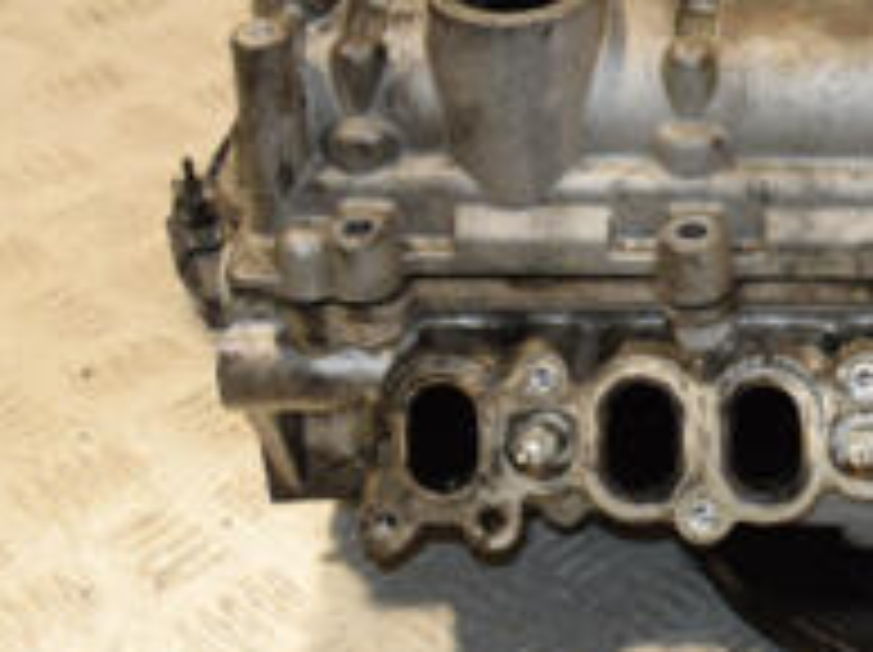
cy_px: 108
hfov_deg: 16.0
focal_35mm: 116
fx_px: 2922
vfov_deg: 12.7
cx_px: 1192
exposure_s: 1/160
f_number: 5
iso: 800
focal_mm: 26
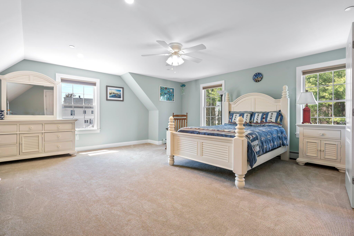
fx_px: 157
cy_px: 118
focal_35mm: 16
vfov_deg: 73.7
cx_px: 177
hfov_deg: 96.7
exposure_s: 1.3
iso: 50
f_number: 9
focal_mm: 16
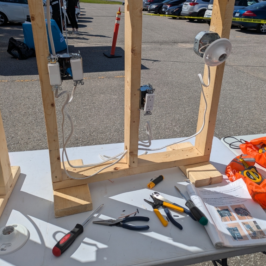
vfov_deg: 53.9
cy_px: 117
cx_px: 135
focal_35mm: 30
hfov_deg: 54.0
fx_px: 261
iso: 41
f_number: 1.89
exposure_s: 1/5464
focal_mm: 5.43
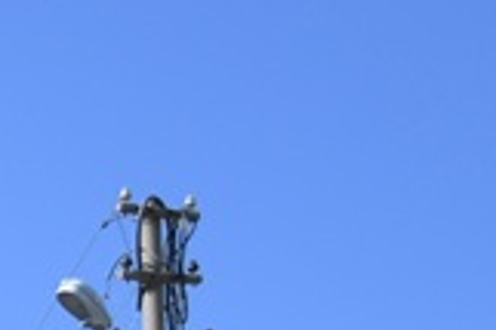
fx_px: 3234
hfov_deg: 7.4
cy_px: 910
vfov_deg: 5.5
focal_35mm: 235
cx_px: -1151
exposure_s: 1/1000
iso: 100
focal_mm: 23
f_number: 3.8
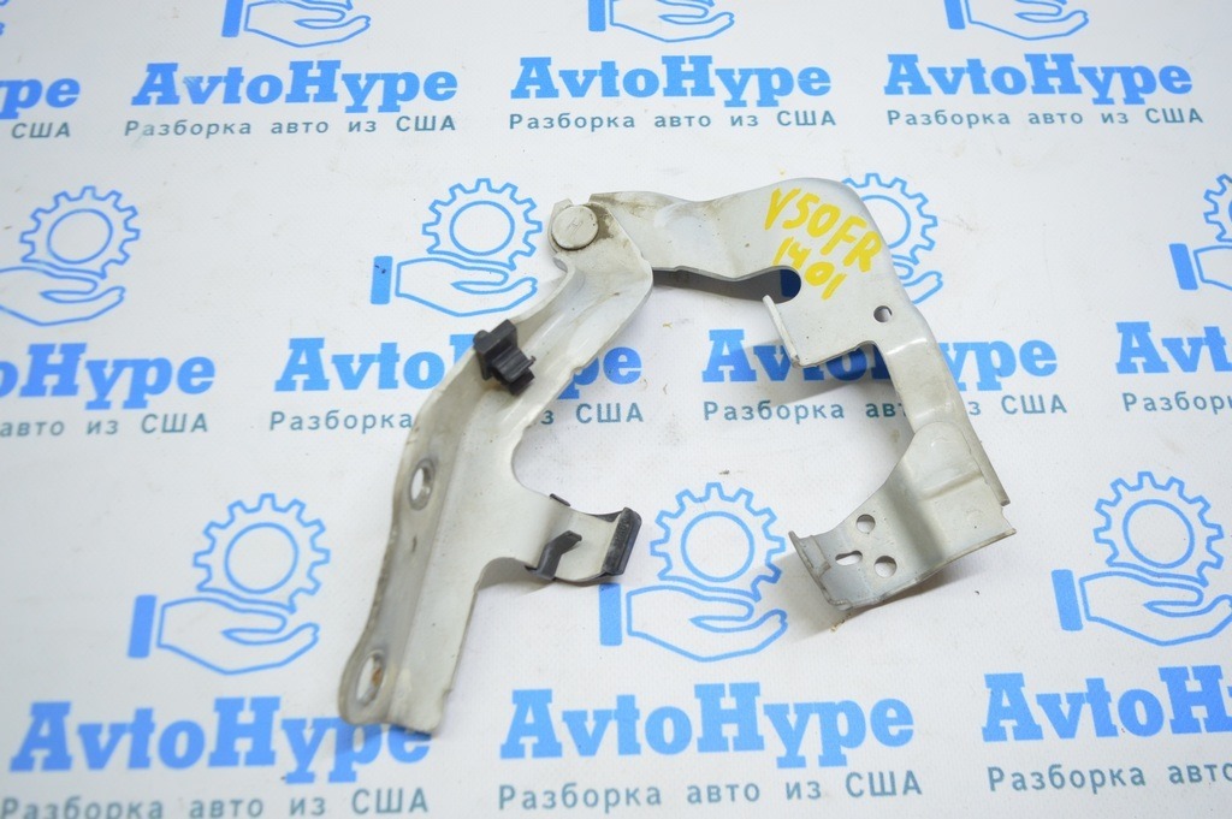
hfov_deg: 59.5
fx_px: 1077
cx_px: 616
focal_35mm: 32
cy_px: 410
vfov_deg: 41.6
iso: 400
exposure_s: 1/50
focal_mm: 21
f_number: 3.8
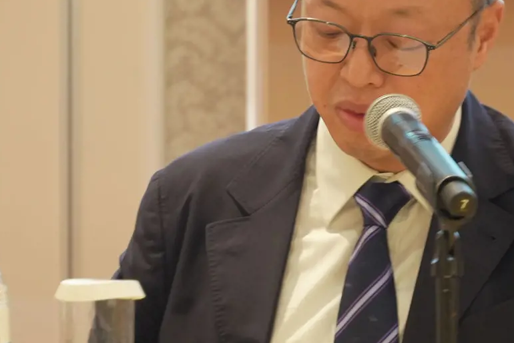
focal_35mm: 515
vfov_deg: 2.7
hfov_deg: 4.0
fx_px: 7358
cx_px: 376
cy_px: 221
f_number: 5.6
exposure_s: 1/6
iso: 800
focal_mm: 147
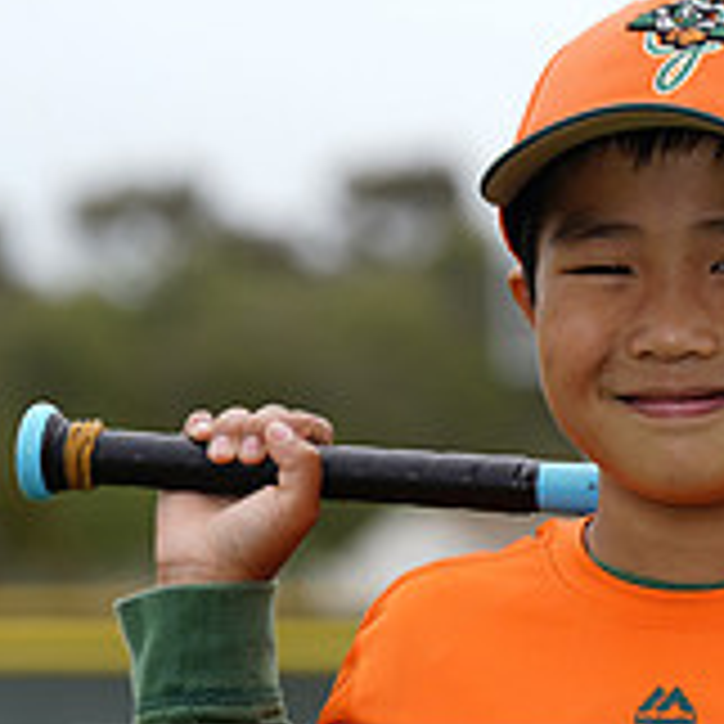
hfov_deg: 4.1
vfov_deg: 4.1
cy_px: 785
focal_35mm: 430
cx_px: 827
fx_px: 10175
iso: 50
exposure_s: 1/250
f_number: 5.6
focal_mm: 140
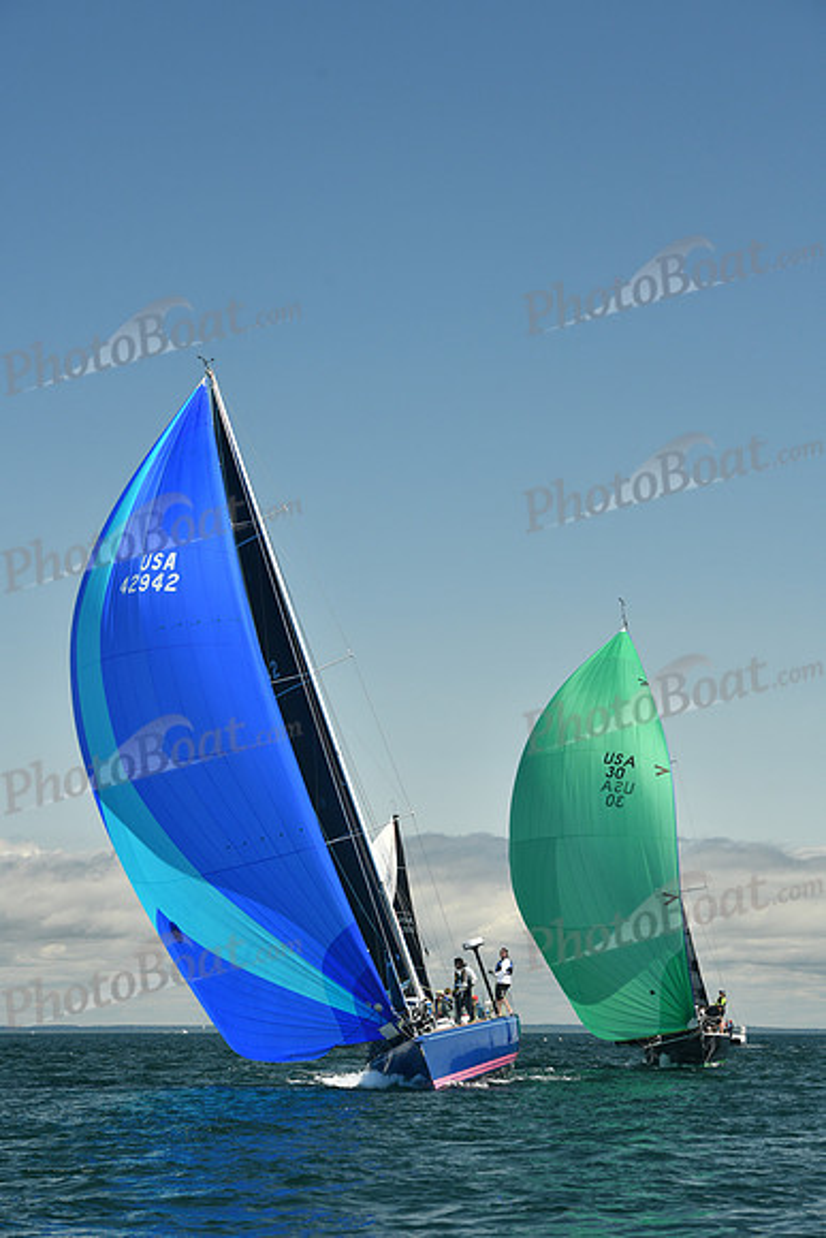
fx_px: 3164
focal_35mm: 92
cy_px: 619
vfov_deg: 22.1
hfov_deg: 14.9
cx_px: 413
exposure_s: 1/640
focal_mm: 92
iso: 320
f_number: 7.1
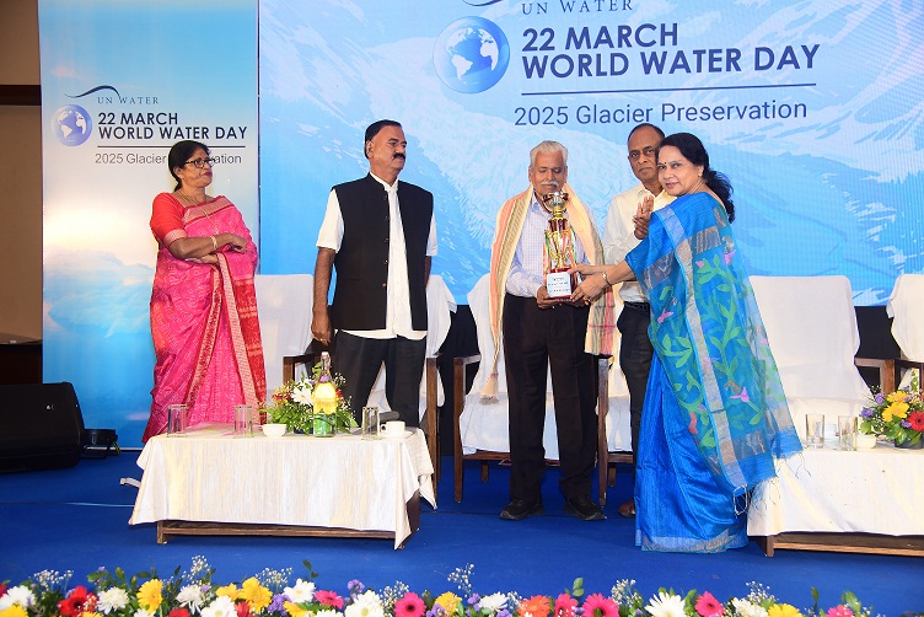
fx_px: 1027
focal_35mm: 40
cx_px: 462
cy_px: 308
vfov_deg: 33.4
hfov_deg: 48.4
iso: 1000
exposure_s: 1/160
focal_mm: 40
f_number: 4
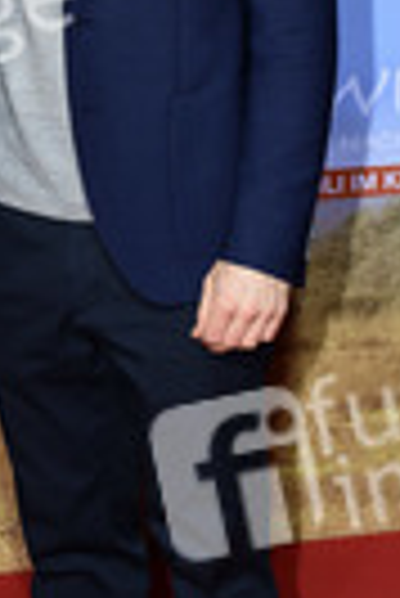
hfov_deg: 11.6
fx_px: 1945
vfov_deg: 17.5
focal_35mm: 117
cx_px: -27
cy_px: 229
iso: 500
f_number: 5.6
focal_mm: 26
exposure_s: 1/160
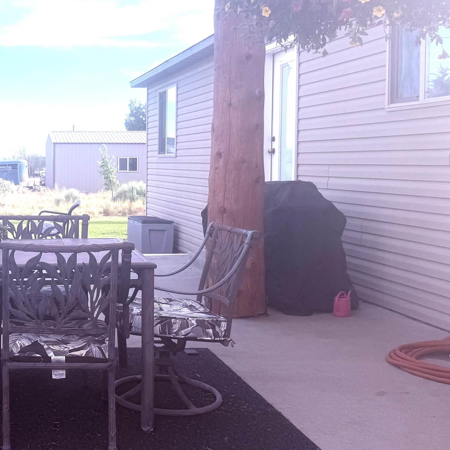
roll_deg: +0.2
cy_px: 181
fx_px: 677
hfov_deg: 34.2
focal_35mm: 46
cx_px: 21
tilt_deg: -1.4
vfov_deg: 36.7
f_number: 1.78
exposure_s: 1/2703
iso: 80
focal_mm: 6.76
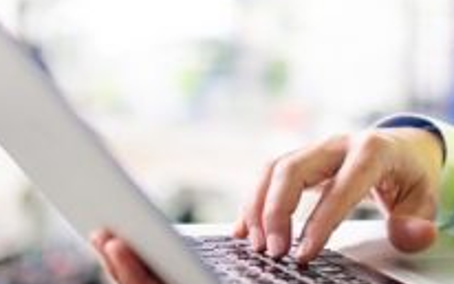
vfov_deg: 9.6
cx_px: 324
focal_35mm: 133
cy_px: -116
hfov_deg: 15.6
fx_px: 1647
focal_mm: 35
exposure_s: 1/250
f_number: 1.4
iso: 1000
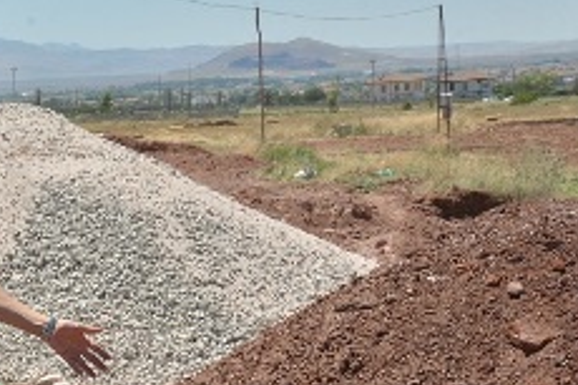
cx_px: -158
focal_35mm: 117
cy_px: 356
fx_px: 1877
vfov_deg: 11.6
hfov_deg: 16.6
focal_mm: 42
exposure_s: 1/125
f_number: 14
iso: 100
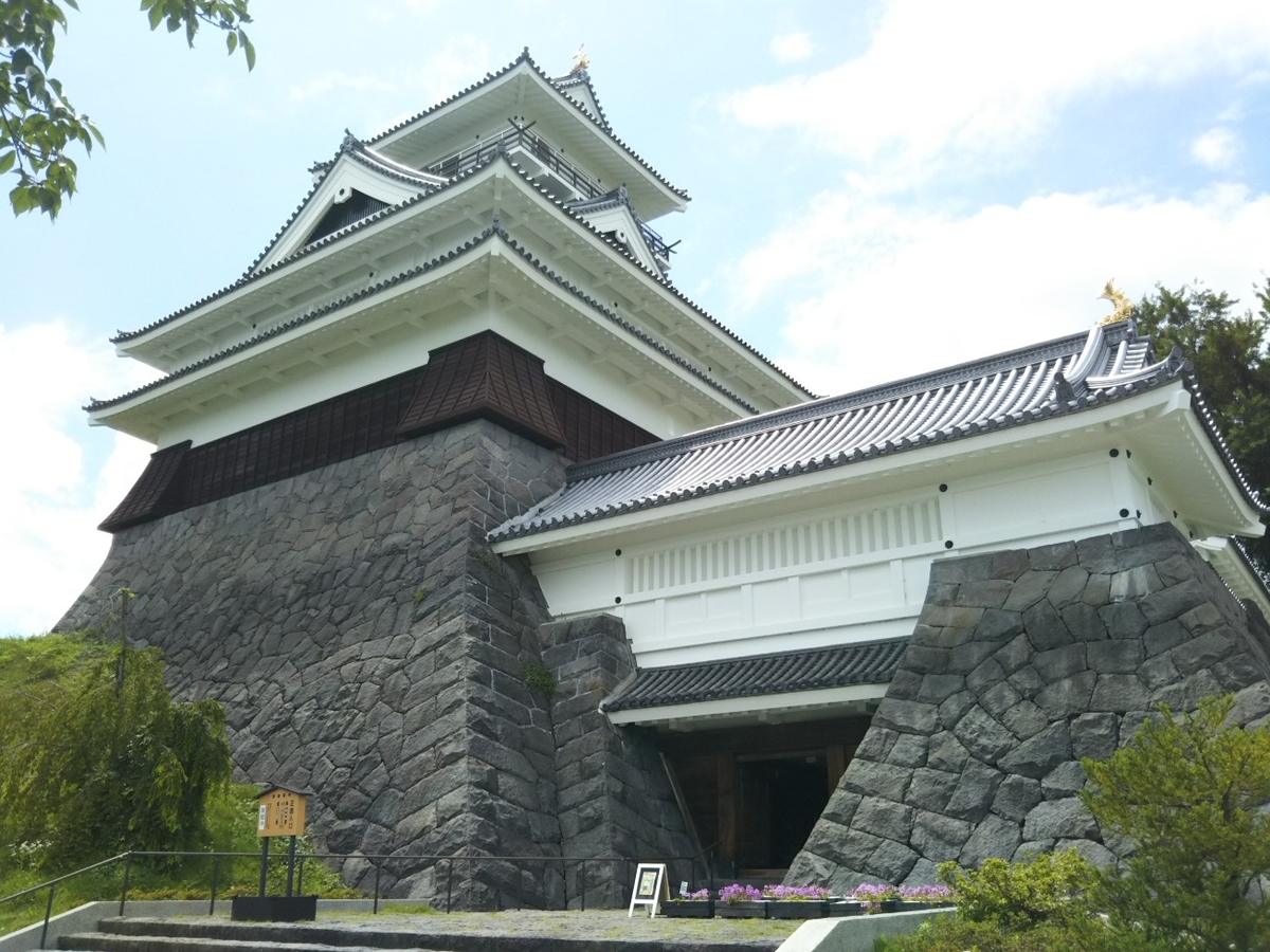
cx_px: 635
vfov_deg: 46.8
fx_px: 1101
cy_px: 476
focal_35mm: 30
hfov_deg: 60.0
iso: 25
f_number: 2.2
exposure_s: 1/781
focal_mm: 4
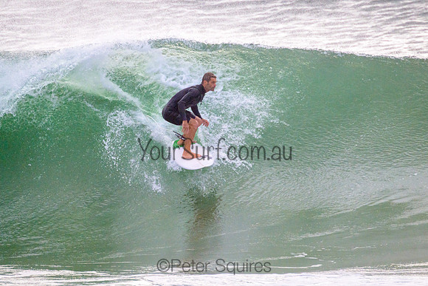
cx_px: 207
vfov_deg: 1.4
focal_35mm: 980
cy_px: 111
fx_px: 11652
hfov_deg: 2.1
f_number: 11
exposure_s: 1/2000
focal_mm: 800
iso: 1400
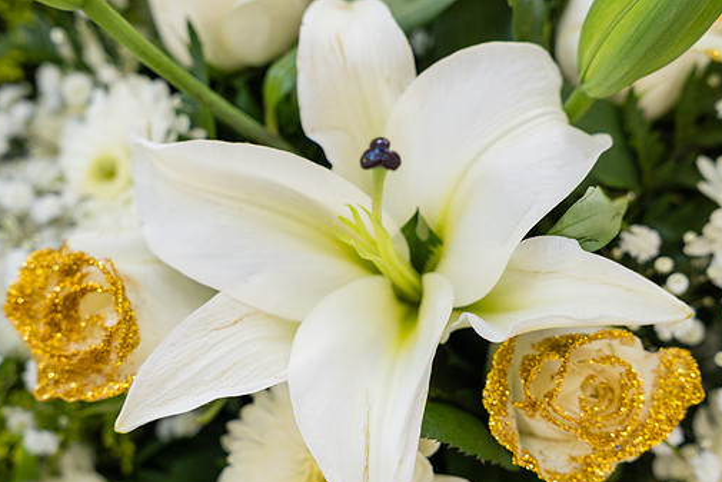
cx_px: 373
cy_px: 230
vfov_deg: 20.6
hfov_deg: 30.5
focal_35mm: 66
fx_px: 1324
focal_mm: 57.5
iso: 640
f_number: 5.6
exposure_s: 1/160
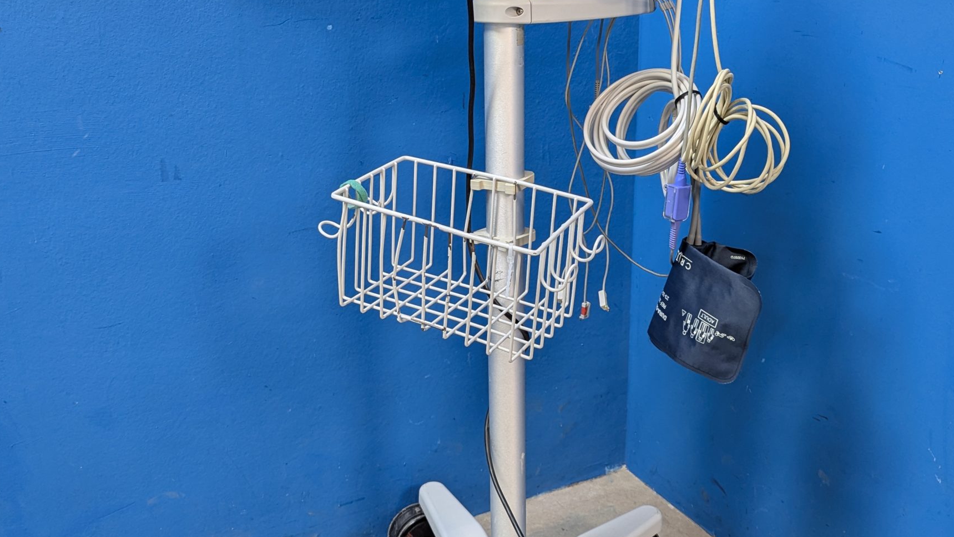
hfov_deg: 51.6
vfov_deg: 30.4
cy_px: 234
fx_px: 987
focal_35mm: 39
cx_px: 502
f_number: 1.85
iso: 131
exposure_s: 1/33.3
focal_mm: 6.81
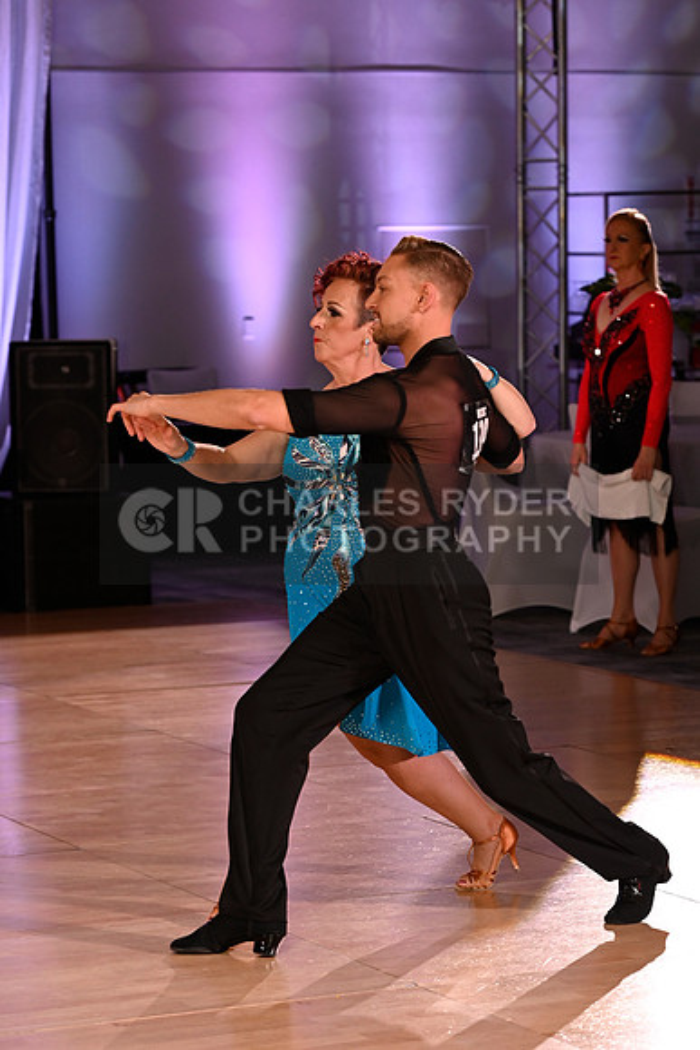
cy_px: 525
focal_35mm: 120
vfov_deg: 17.1
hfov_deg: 11.4
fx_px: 3498
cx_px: 350
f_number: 5
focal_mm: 120
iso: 2000
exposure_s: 1/200
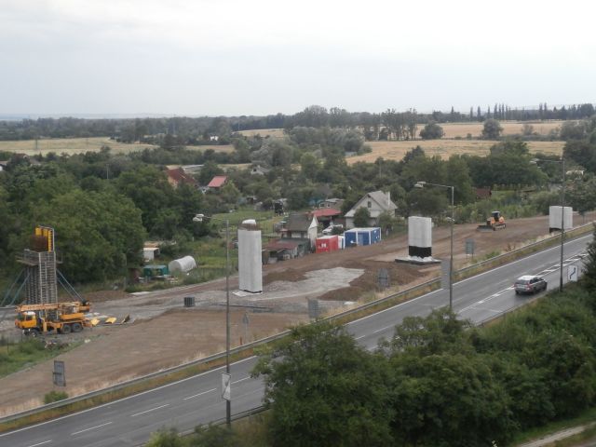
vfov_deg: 21.6
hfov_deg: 28.6
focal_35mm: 68
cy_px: 224
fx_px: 1171
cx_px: 298
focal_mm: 12.1
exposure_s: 1/250
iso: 400
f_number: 4.7
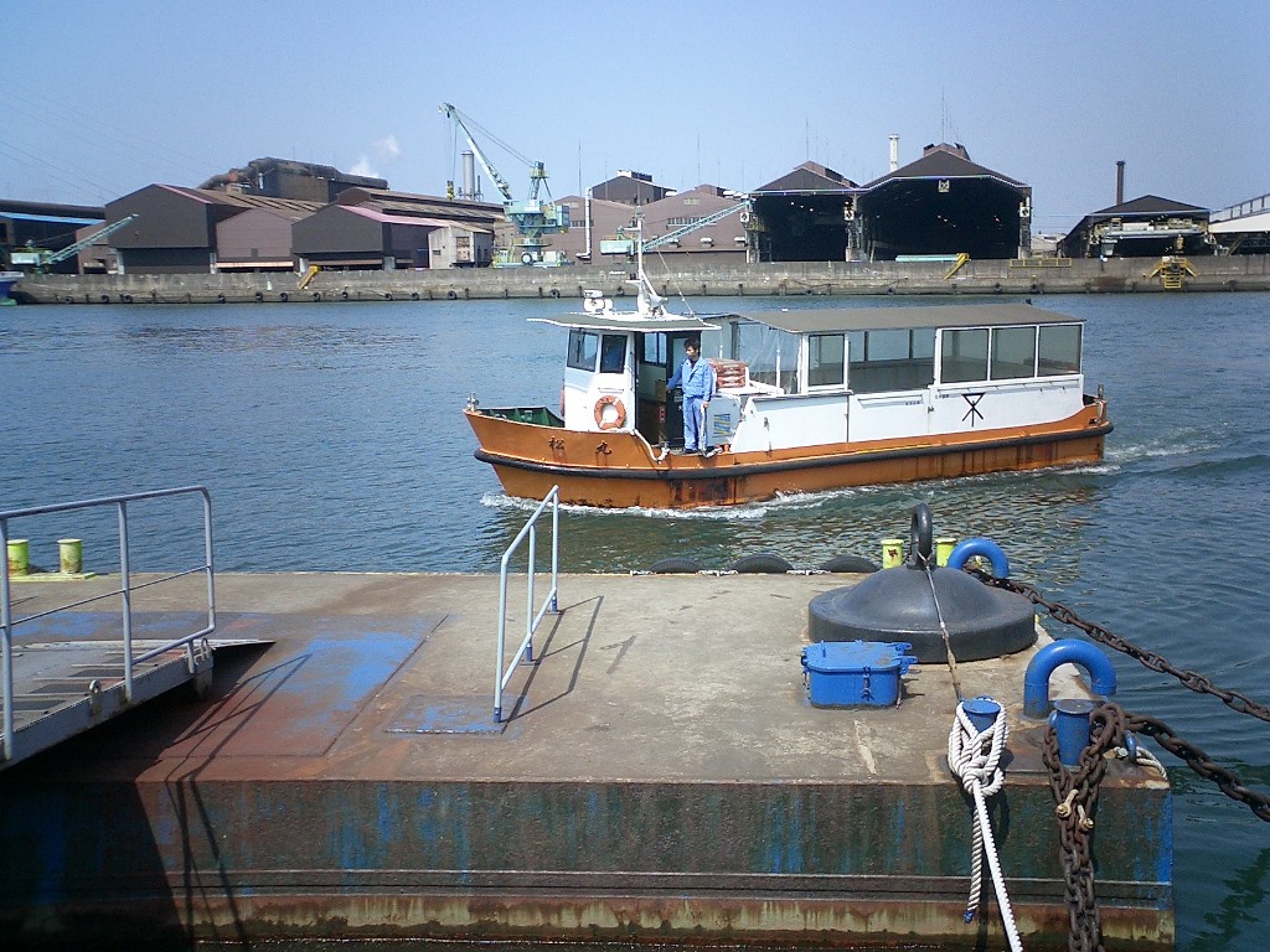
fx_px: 1357
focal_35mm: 37
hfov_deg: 50.1
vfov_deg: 38.7
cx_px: 635
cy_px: 476
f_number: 3.5
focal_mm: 5.6
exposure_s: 1/1000
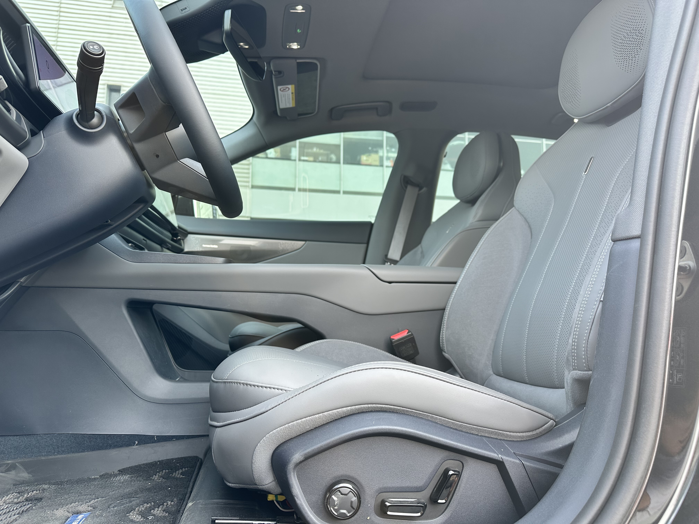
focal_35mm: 24
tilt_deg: +7.4
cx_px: 350
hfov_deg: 71.6
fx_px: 485
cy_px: 262
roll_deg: +0.0
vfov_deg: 56.8
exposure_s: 1/121
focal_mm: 6.86
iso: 64
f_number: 1.78
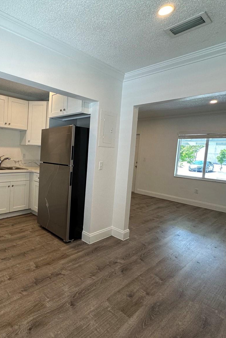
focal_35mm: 20
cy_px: 164
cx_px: 43
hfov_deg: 57.1
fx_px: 188
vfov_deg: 84.0
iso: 125
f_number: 2.2
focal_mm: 2.22
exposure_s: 1/120
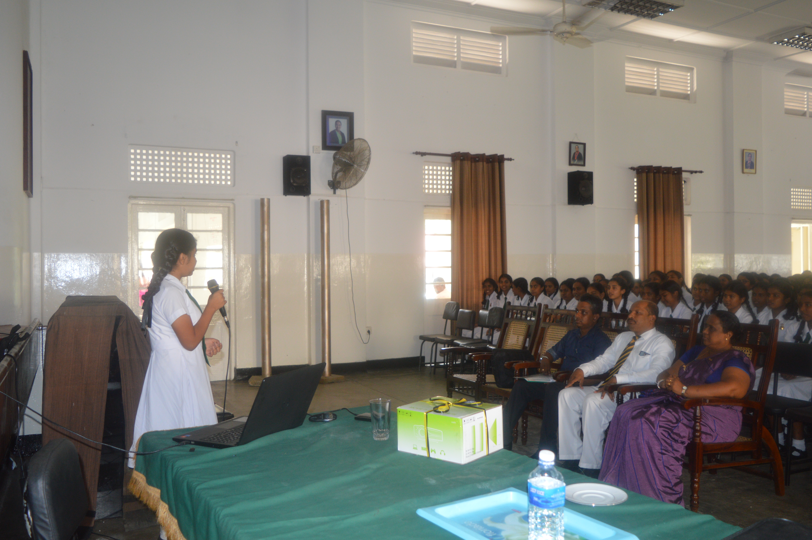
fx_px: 710
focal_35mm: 32
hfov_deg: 59.5
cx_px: 406
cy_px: 270
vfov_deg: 41.6
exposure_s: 1/60
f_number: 3.8
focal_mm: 21
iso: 450
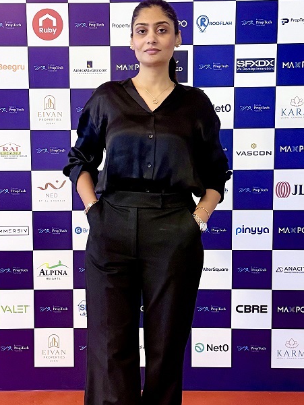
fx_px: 667
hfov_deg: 25.7
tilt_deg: -4.9
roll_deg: -0.9
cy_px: 182
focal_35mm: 57
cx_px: 137
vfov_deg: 33.7
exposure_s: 1/50
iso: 640
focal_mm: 6.76
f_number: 1.78
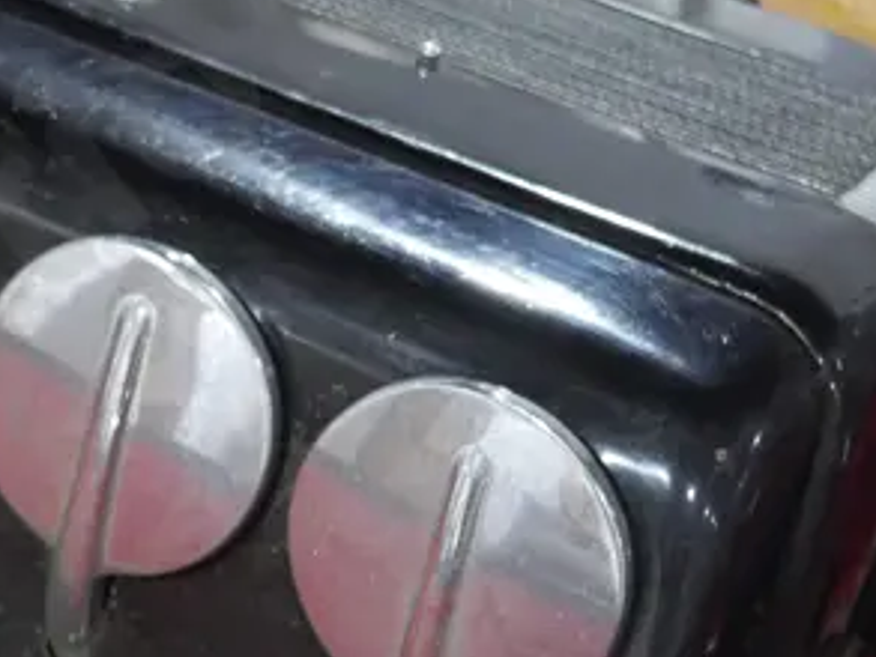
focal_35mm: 133
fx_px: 3367
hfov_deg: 14.4
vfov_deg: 11.2
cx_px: -170
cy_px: 372
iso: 1250
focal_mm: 19
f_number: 4.1
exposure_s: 1/60
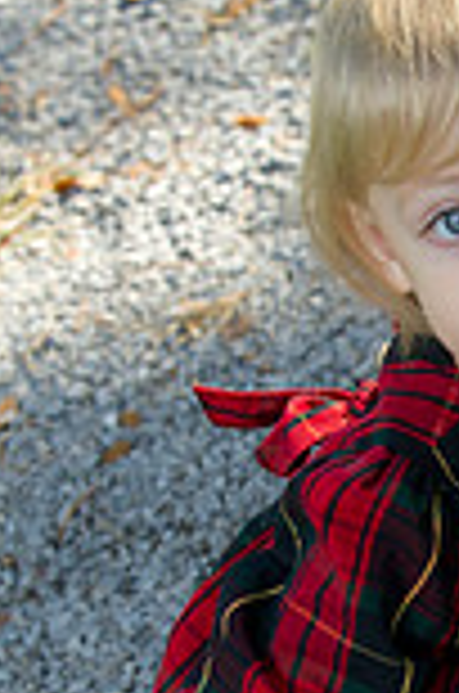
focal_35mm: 219
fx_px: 4207
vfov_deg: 9.4
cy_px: 590
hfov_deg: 6.2
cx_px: 587
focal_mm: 75
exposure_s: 1/100
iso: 250
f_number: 5
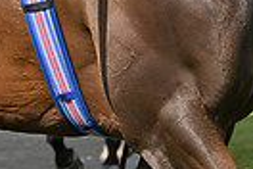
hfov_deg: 5.2
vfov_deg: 3.5
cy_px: -193
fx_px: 2769
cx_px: 270
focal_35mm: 394
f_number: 5.6
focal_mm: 90
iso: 500
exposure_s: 1/2500
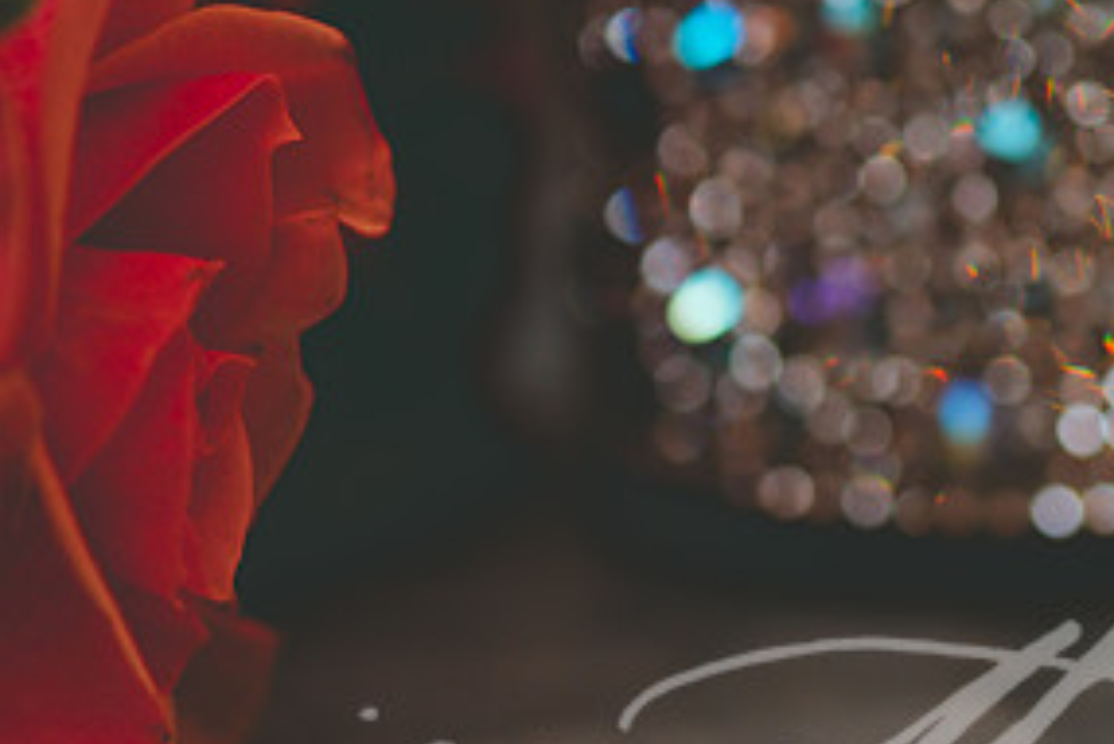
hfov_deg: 9.0
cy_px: 379
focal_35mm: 227
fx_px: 7028
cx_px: 969
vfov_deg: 6.1
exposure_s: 1/160
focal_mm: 105
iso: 400
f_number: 4.5
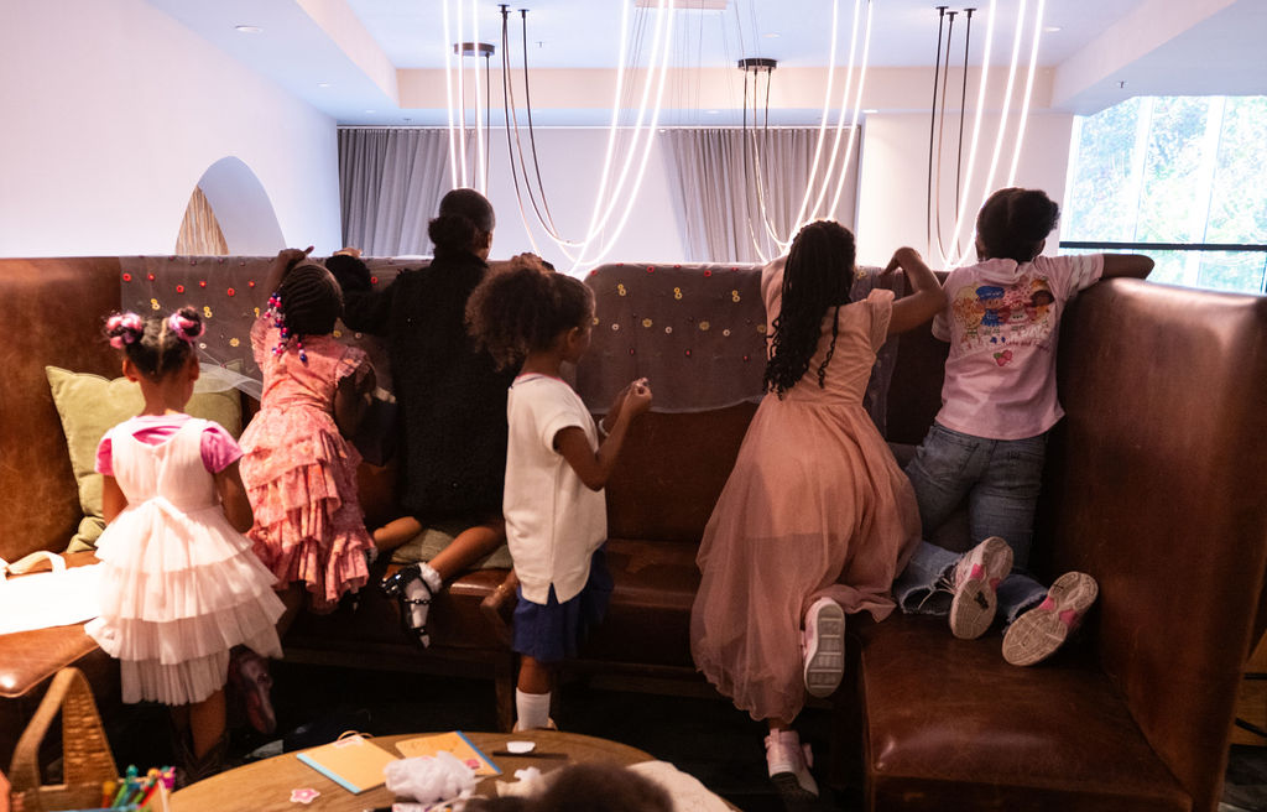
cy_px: 547
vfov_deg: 39.5
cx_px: 587
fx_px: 1114
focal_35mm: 32
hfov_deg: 59.2
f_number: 2.8
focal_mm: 24
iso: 1600
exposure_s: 1/125
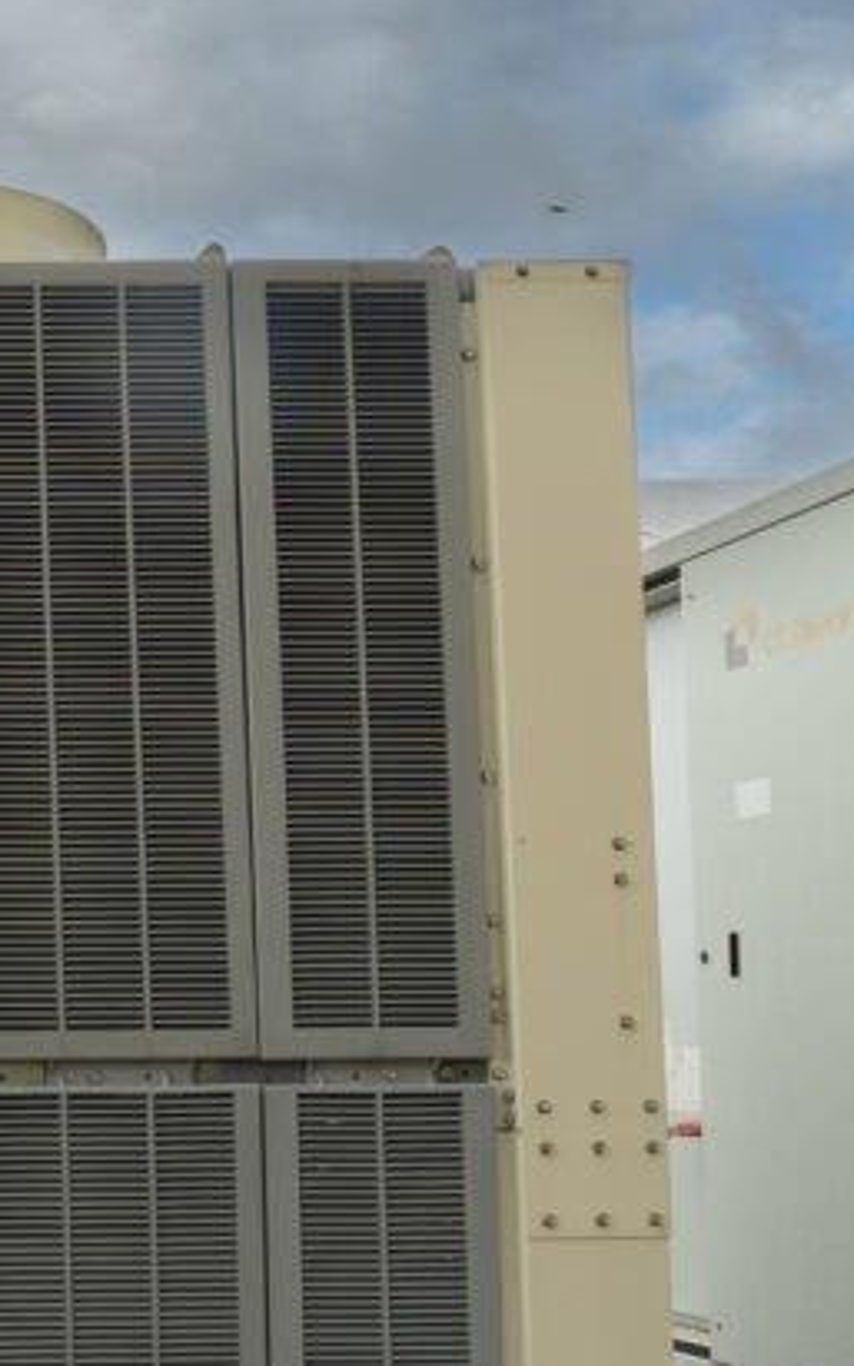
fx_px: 2271
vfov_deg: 33.2
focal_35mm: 61
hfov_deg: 18.1
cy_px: 902
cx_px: -558
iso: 160
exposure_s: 1/80
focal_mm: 24
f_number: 10
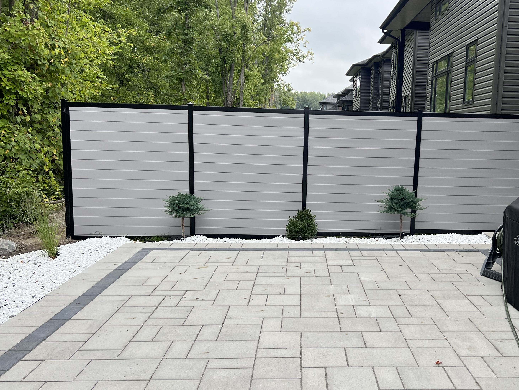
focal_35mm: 36
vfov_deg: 39.6
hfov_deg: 50.8
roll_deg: -0.9
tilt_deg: -9.3
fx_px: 540
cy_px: 217
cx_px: 327
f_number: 1.5
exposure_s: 1/873
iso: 50
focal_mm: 5.7
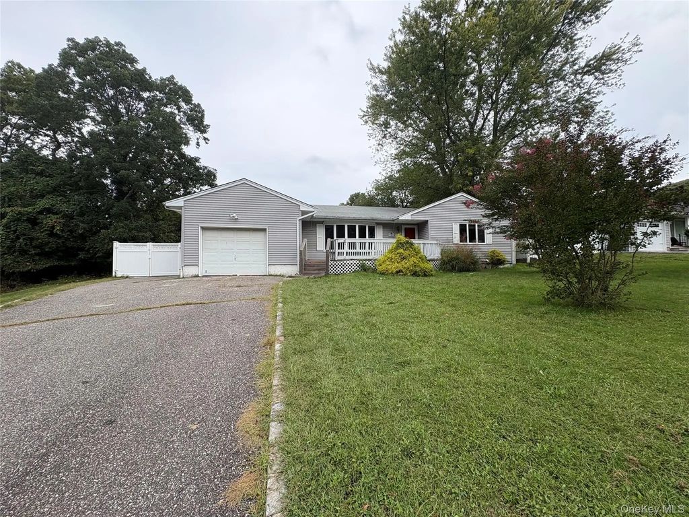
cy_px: 258
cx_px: 344
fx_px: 279
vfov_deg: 85.7
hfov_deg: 102.1
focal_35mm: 14
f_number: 2.2
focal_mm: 2.22
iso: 50
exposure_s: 1/620
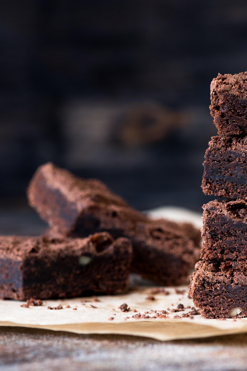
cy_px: 186
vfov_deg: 13.0
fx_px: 1626
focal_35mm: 158
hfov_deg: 8.7
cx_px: 153
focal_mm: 105
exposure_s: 1/2
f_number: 5.6
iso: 100
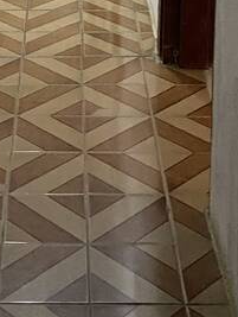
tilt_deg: -10.0
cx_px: 63
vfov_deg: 16.9
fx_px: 960
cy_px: -163
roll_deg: -1.0
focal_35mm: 105
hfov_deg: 14.1
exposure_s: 1/30
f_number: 1.8
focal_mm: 4.25
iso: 640
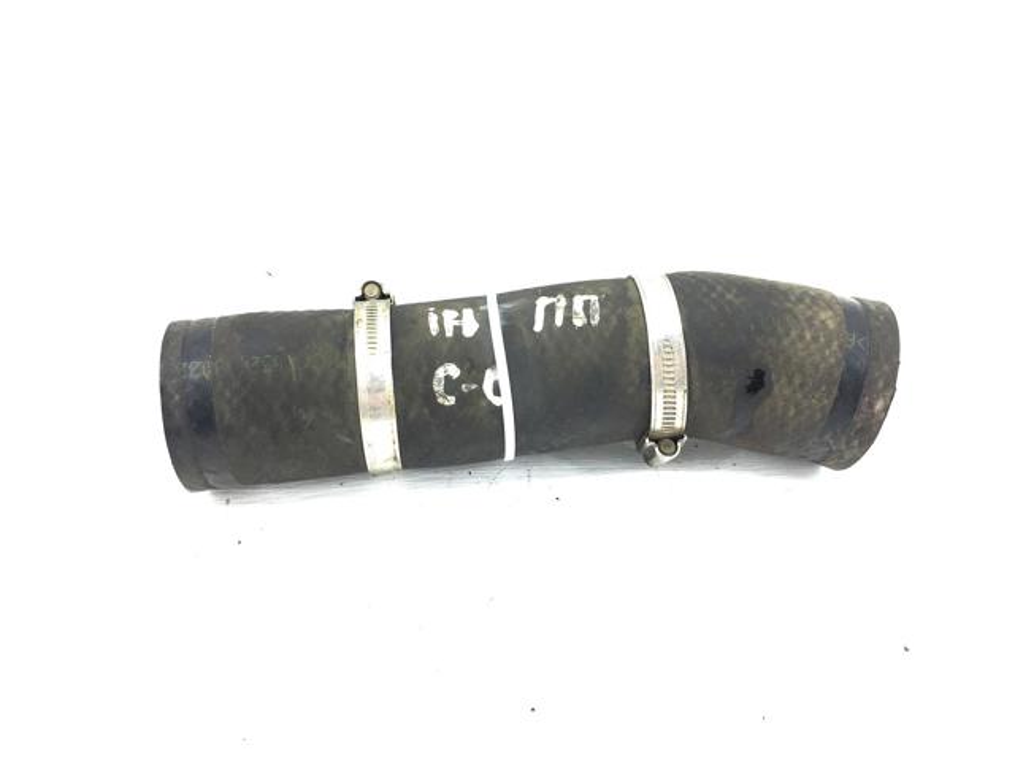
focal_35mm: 29
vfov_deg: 48.2
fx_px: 850
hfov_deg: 61.7
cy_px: 380
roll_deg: -0.3
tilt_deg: -32.1
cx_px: 508
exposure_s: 1/151
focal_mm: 4.15
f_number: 2.2
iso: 25
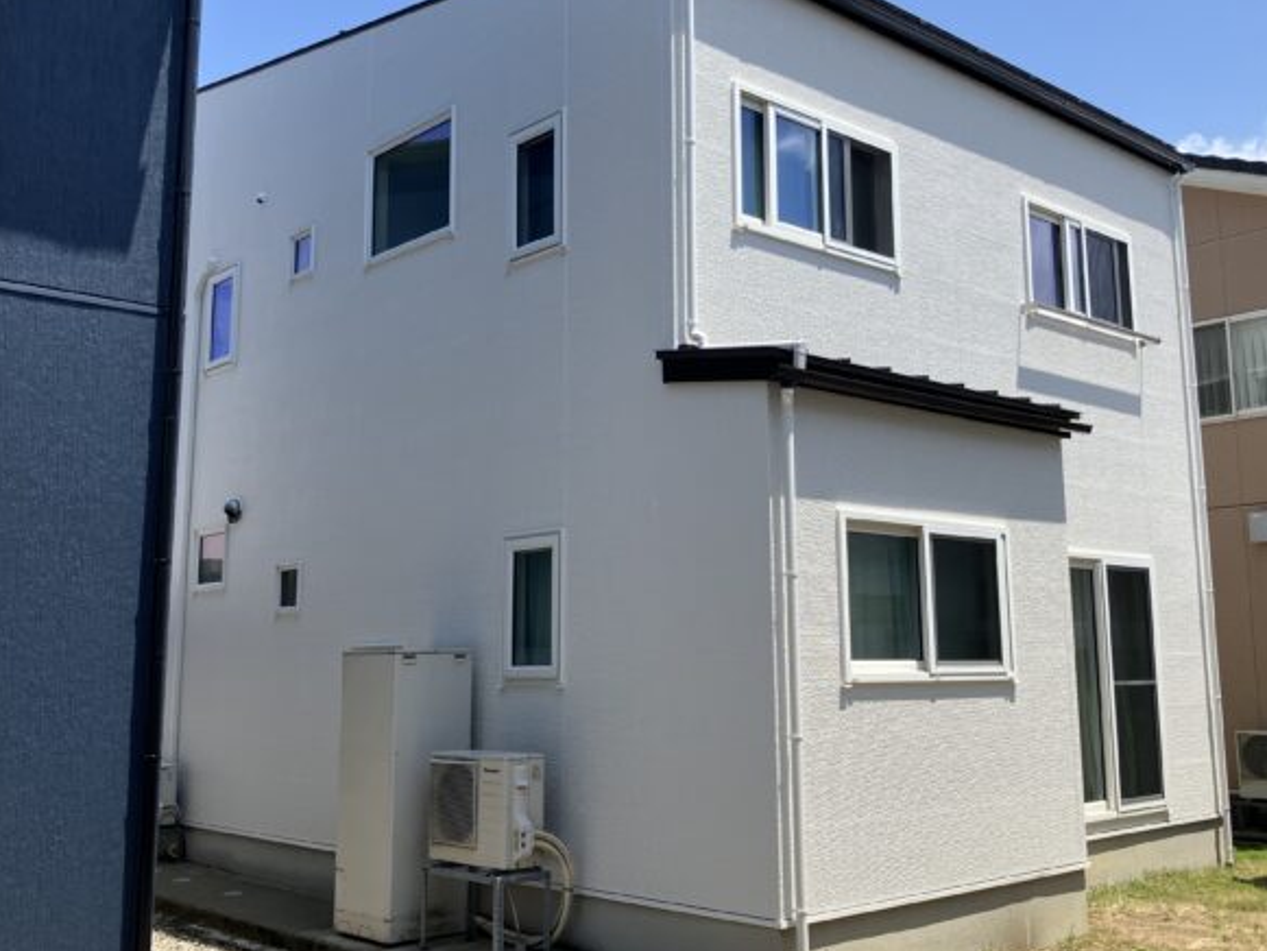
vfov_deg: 38.7
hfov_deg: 50.1
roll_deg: +0.1
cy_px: 436
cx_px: 678
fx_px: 1355
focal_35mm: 37
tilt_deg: +11.4
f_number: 1.8
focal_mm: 3.99
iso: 32
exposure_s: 1/1675
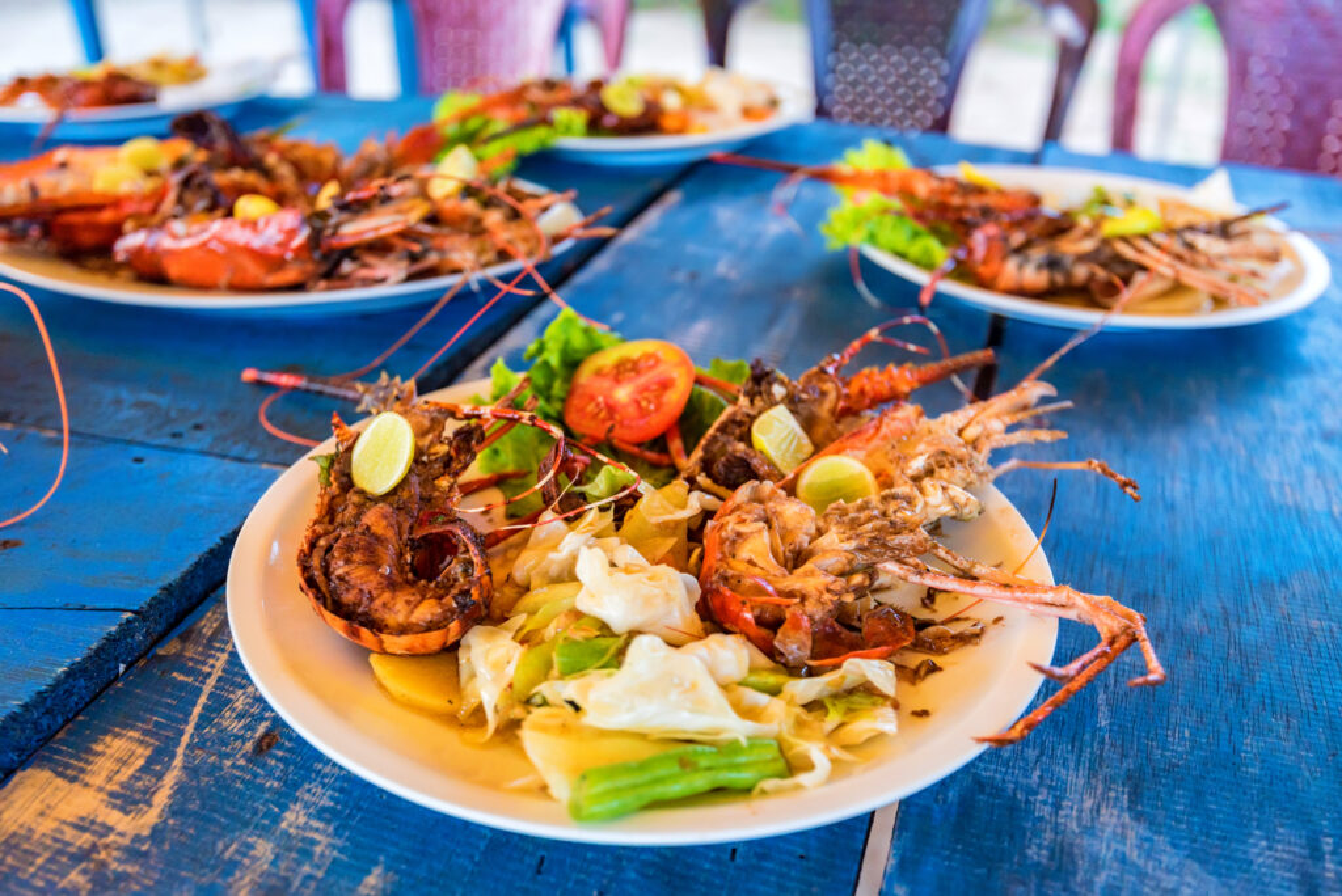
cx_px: 671
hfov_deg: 58.7
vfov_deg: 41.2
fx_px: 1194
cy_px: 448
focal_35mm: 32
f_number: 4
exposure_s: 1/320
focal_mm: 32
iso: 800
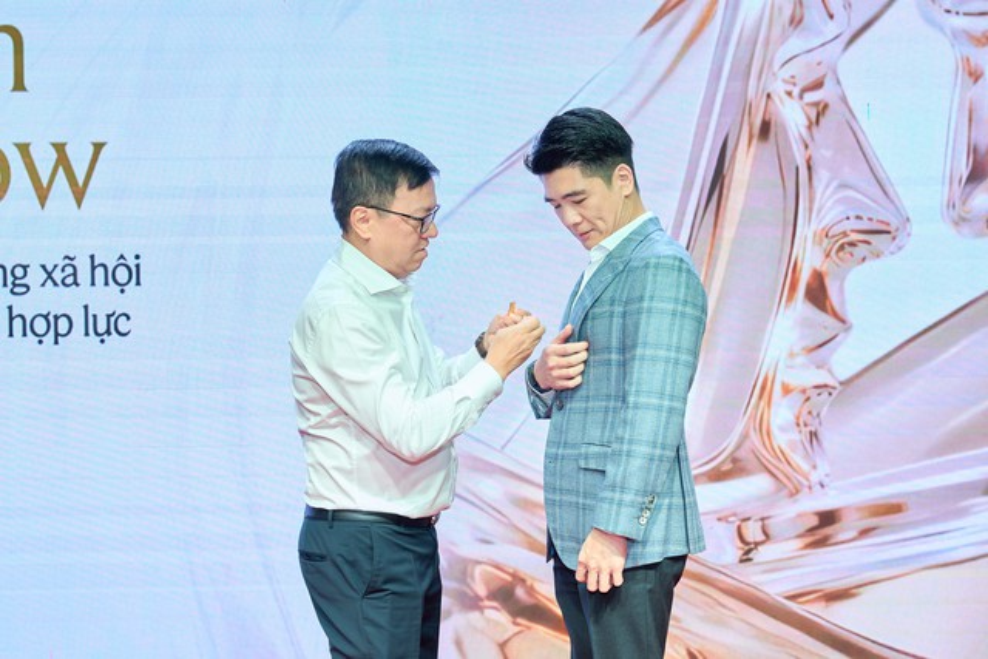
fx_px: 1812
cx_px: 494
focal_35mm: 66
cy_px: 330
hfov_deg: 30.5
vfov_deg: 20.6
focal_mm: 44
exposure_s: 1/125
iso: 500
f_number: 4
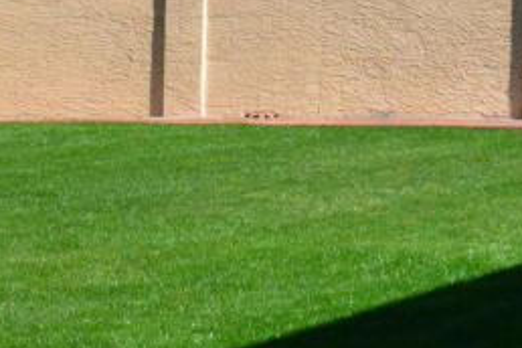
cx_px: 564
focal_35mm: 201
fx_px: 2914
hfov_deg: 10.1
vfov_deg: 6.8
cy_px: -97
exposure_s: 1/400
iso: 400
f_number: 11
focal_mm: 30
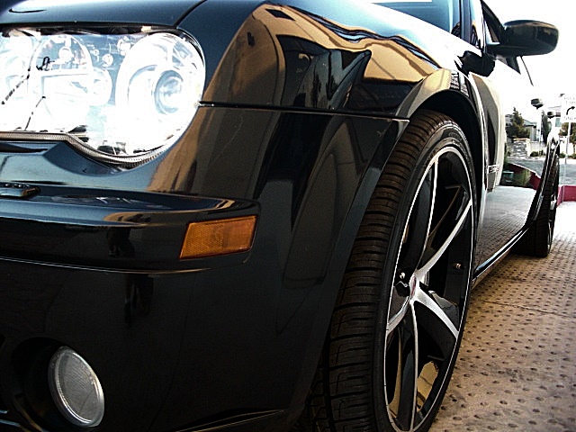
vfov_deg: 39.7
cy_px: 216
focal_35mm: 36
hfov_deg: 51.4
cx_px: 288
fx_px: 599
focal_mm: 6.3
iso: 400
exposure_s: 1/100
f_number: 2.8
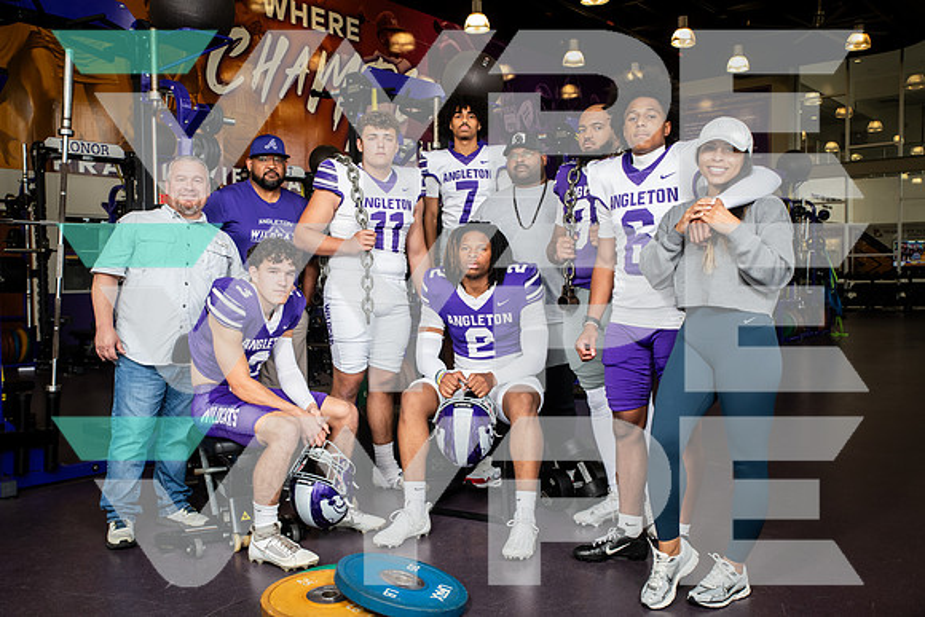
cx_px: 462
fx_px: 874
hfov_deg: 55.8
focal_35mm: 34
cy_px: 308
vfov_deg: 38.9
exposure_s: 1/250
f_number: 7.1
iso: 800
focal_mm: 34
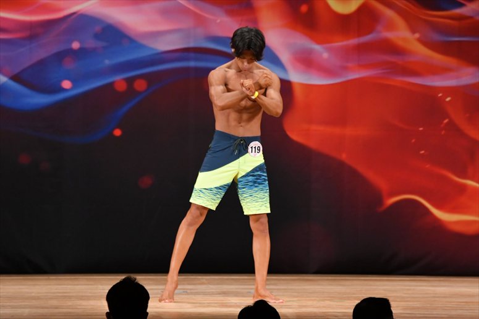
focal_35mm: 240
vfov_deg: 5.7
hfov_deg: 8.6
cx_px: 240
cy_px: 160
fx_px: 3192
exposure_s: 1/400
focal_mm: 160
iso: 3200
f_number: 5.6
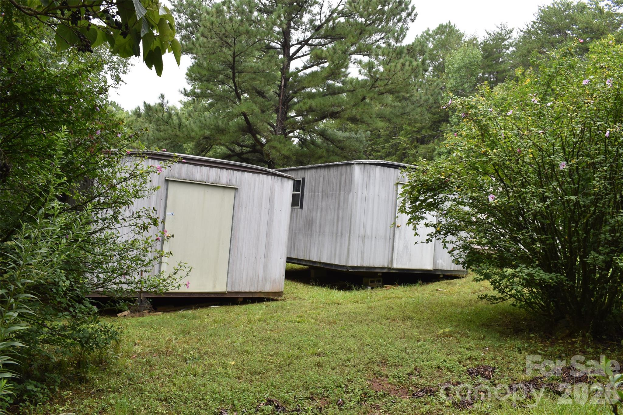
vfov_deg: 41.7
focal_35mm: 32
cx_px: 312
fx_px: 545
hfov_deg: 59.5
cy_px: 208
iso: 320
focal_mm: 21
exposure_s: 1/250
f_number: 8
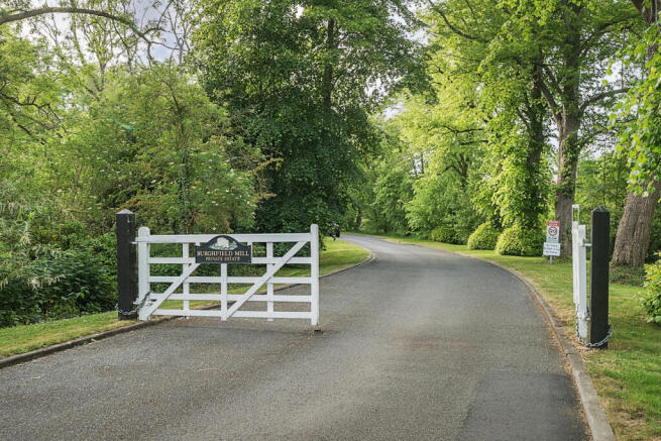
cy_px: 220
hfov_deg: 57.2
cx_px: 330
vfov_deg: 40.0
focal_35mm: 33
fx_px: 606
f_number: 8
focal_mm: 22
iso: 400
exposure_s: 1/60
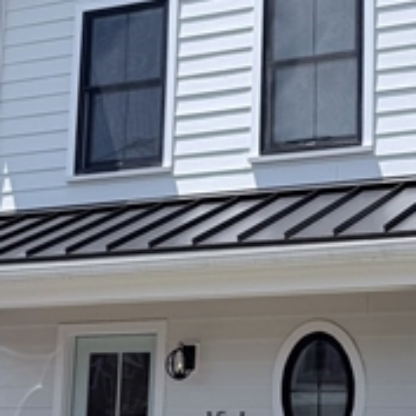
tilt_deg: +12.5
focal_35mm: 92
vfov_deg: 18.9
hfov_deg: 18.9
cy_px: 202
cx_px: 228
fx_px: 1251
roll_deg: -1.5
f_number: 1.78
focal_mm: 6.76
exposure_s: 1/4673
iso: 80
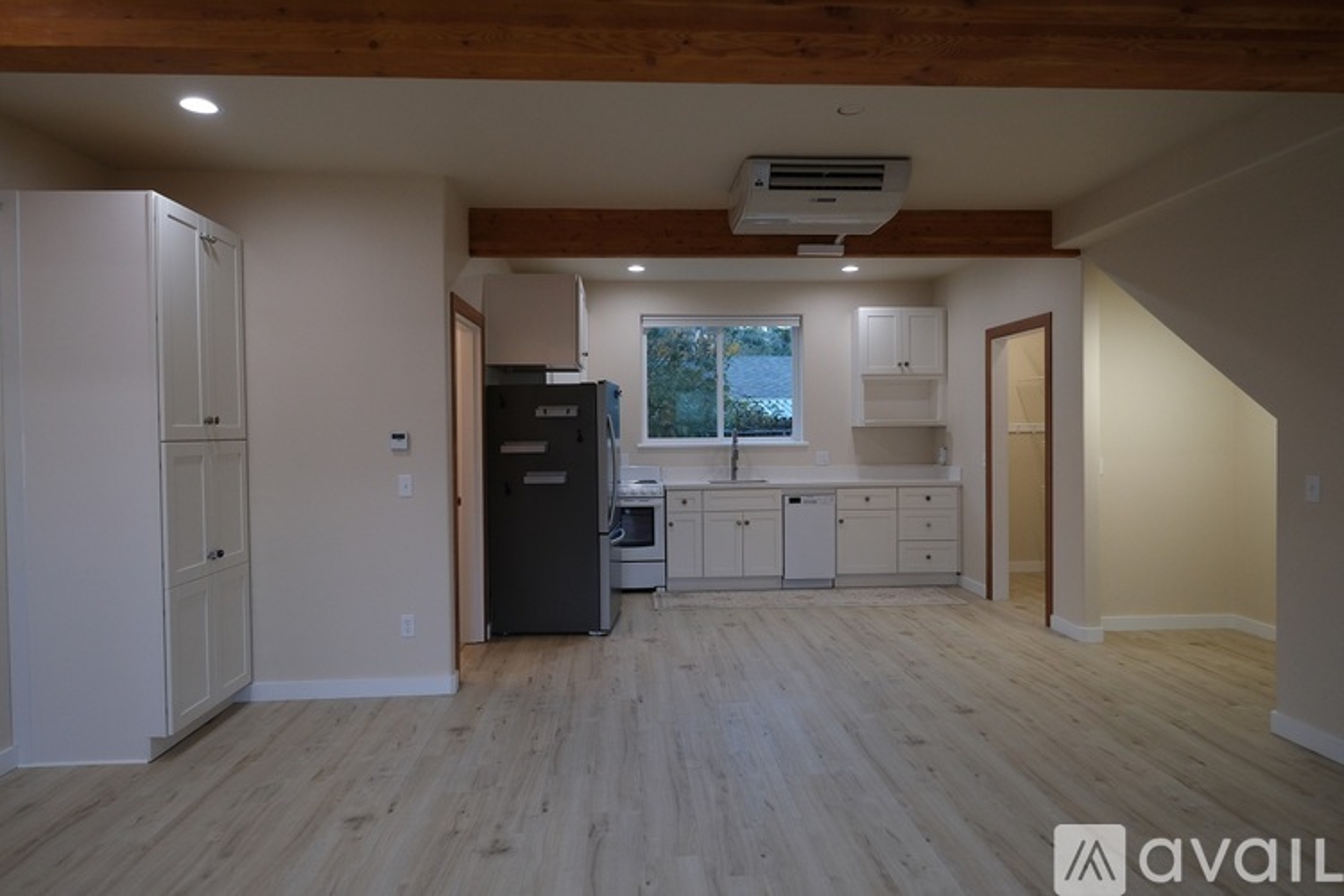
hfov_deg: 78.6
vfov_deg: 57.2
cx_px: 672
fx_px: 821
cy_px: 448
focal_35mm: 22
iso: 1250
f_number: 4
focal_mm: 14.5
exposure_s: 1/250
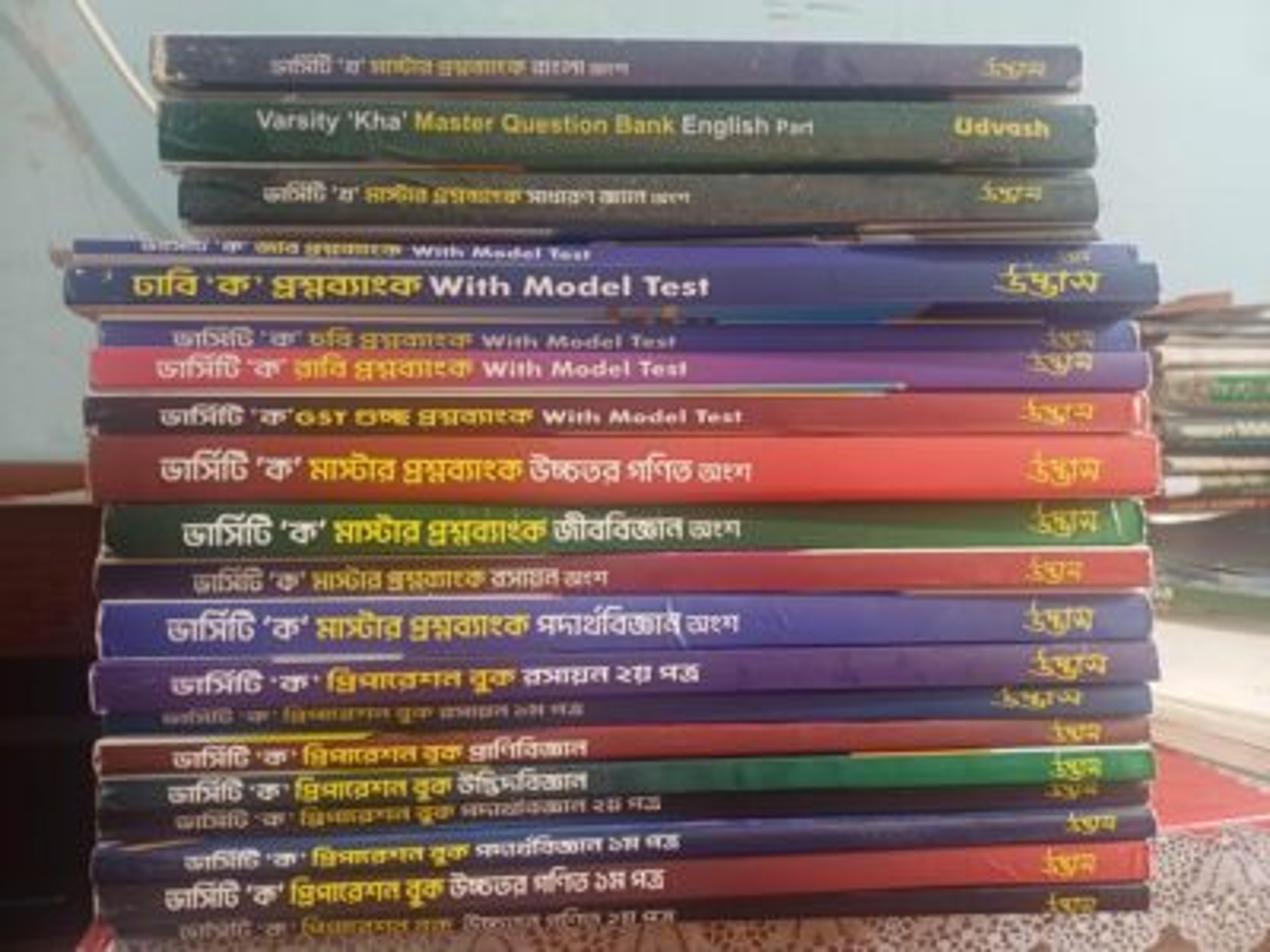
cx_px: 635
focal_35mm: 25
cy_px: 476
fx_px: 917
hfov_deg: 69.4
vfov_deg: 54.9
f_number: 1.8
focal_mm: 4.65
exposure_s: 1/20
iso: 640
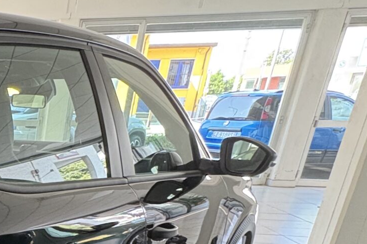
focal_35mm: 51
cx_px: -143
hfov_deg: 29.1
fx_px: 520
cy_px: 305
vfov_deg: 23.7
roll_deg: +0.3
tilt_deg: -22.3
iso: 500
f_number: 2.2
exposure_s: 1/60
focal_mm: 2.22
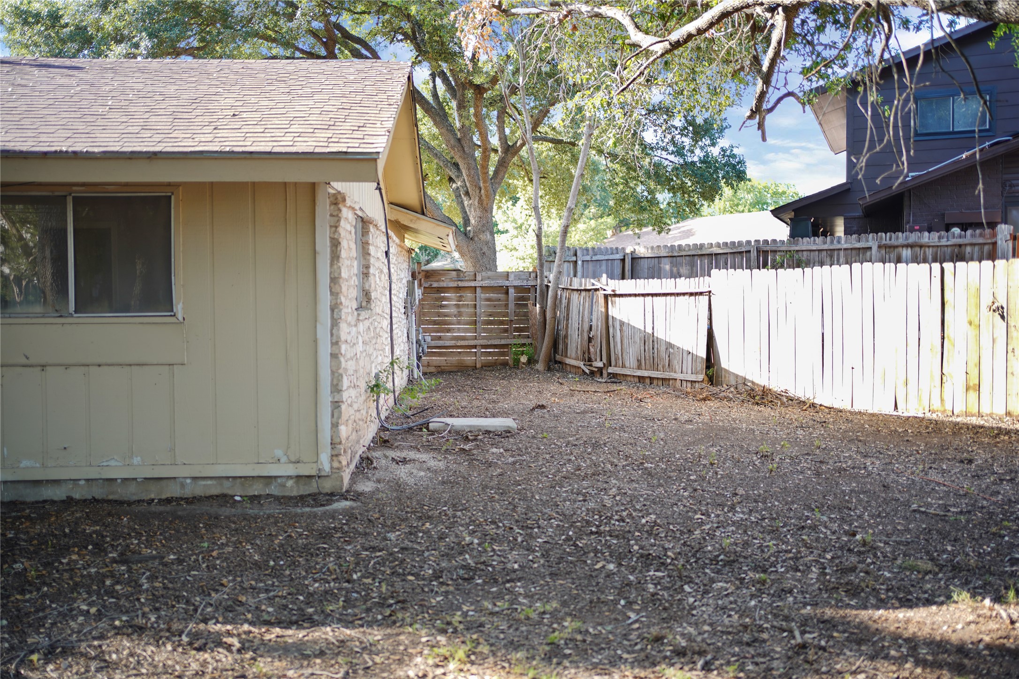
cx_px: 510
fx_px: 991
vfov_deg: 37.9
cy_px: 340
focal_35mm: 35
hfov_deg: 54.4
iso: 50
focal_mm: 35
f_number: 1.8
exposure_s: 1/80
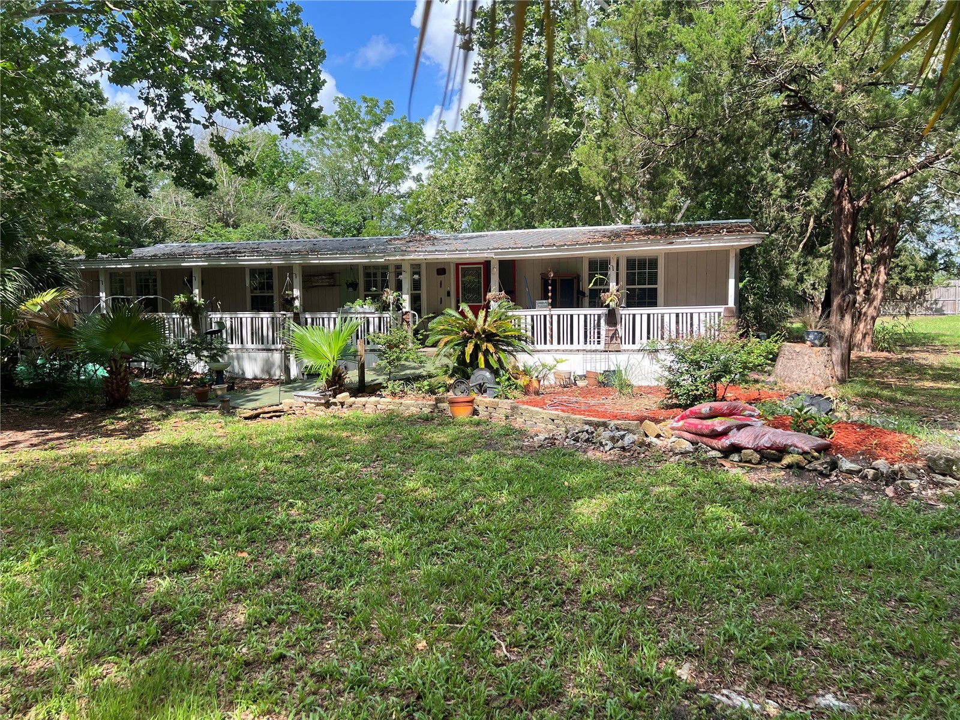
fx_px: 721
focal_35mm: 26
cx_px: 480
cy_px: 360
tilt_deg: -6.2
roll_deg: +1.6
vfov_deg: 53.1
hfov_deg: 67.3
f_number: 1.5
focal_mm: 5.7
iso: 50
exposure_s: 1/1449
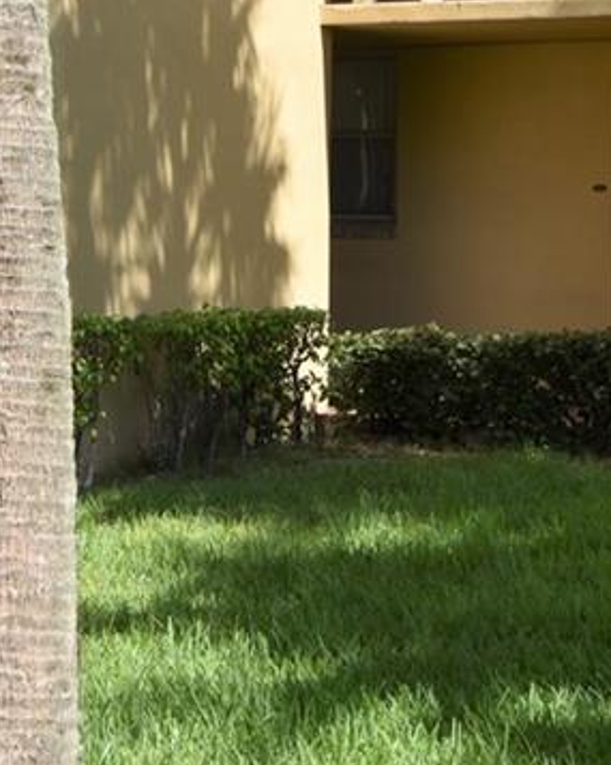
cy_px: 146
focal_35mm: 97
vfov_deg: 19.6
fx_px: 2195
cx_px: 137
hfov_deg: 15.8
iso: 200
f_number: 9
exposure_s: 1/320
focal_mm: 24
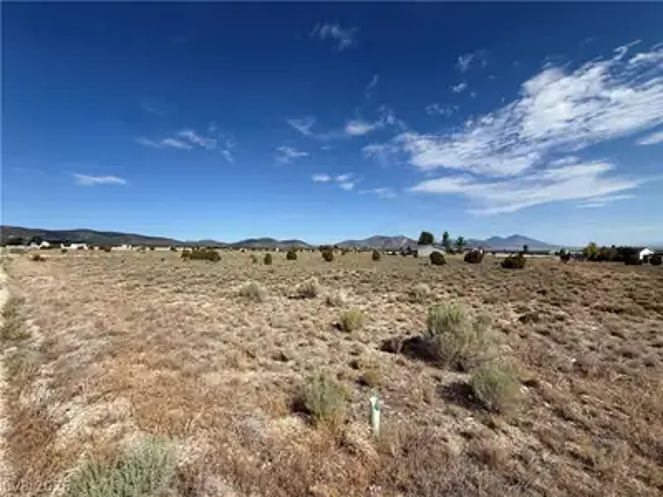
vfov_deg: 85.7
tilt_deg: +0.0
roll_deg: +0.8
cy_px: 248
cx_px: 332
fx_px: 268
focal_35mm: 14
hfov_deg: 102.1
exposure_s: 1/3460
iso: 50
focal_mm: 2.22
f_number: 2.2
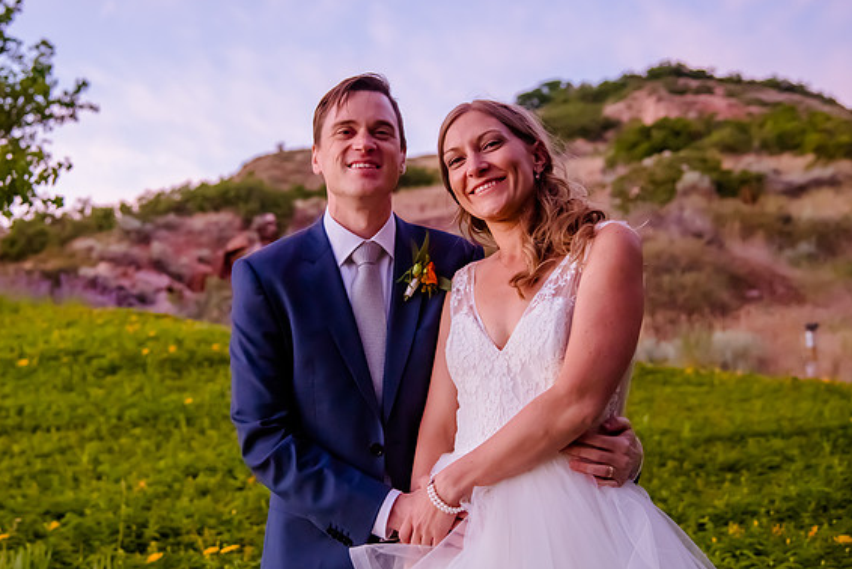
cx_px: 336
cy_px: 224
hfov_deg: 34.9
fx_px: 1350
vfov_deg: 23.8
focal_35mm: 57
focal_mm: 46
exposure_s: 1/500
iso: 5000
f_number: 4
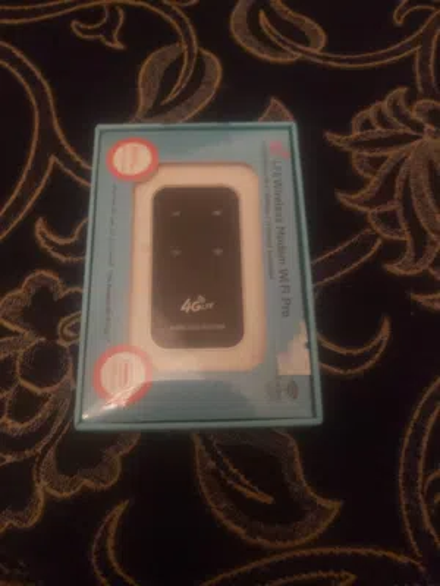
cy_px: 293
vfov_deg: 67.3
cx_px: 220
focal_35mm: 26
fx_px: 441
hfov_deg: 53.1
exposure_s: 1/11
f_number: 1.7
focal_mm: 3.92
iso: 640
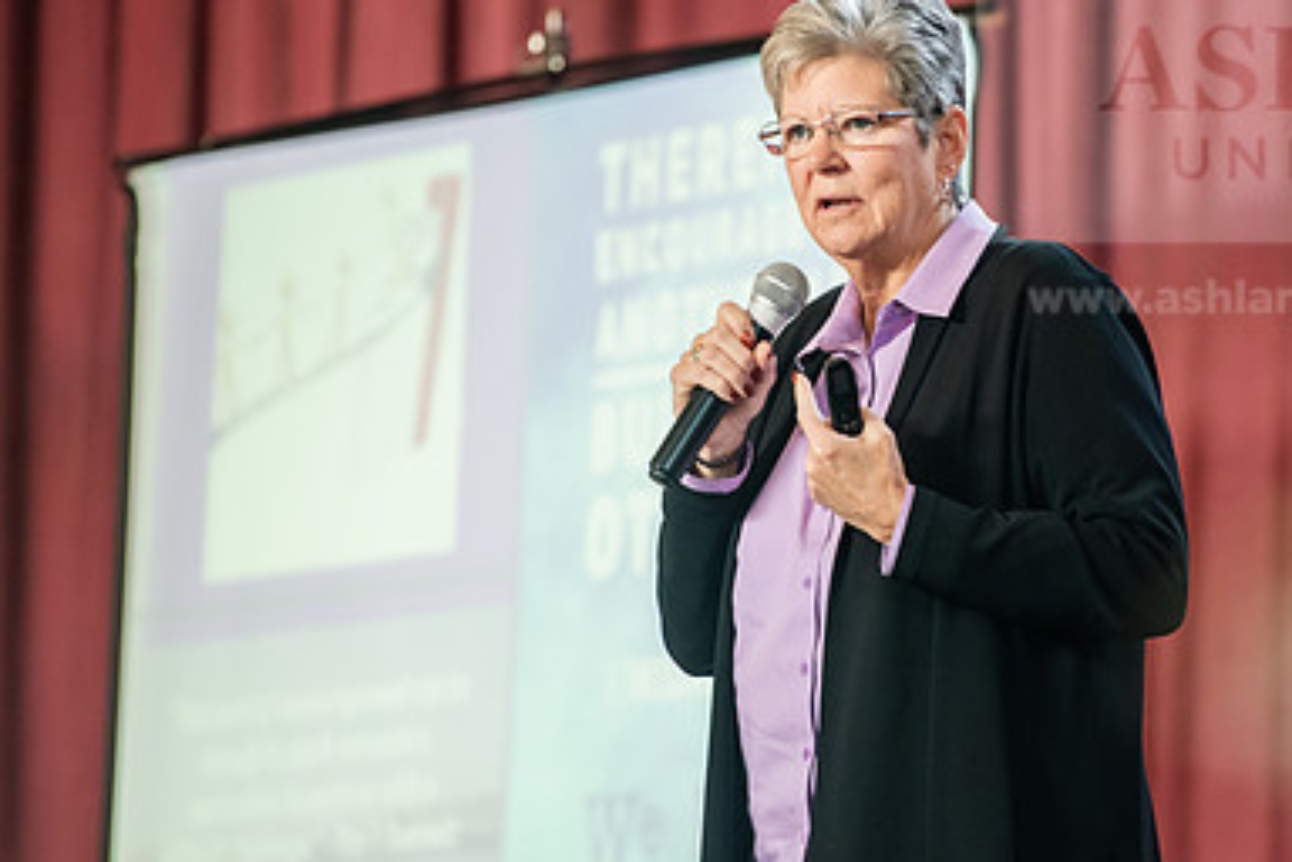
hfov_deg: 6.8
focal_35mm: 302
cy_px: 369
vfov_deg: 4.6
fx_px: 10838
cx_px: 875
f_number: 3.2
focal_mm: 200
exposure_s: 1/200
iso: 1600
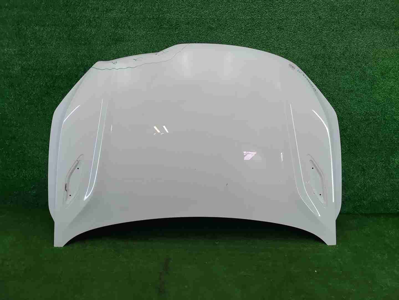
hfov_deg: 67.3
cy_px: 150
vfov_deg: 53.1
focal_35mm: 26
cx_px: 200
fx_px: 300
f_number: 1.8
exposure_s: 1/100
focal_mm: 5.4
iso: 69
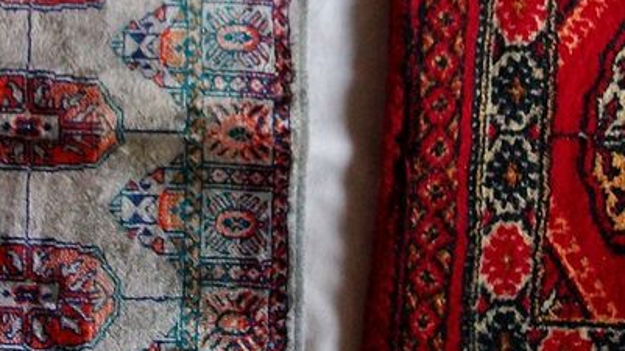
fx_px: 1441
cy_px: 105
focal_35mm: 87
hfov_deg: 24.5
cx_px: 291
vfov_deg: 13.8
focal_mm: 5.7
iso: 160
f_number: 2.9
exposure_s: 1/35.8
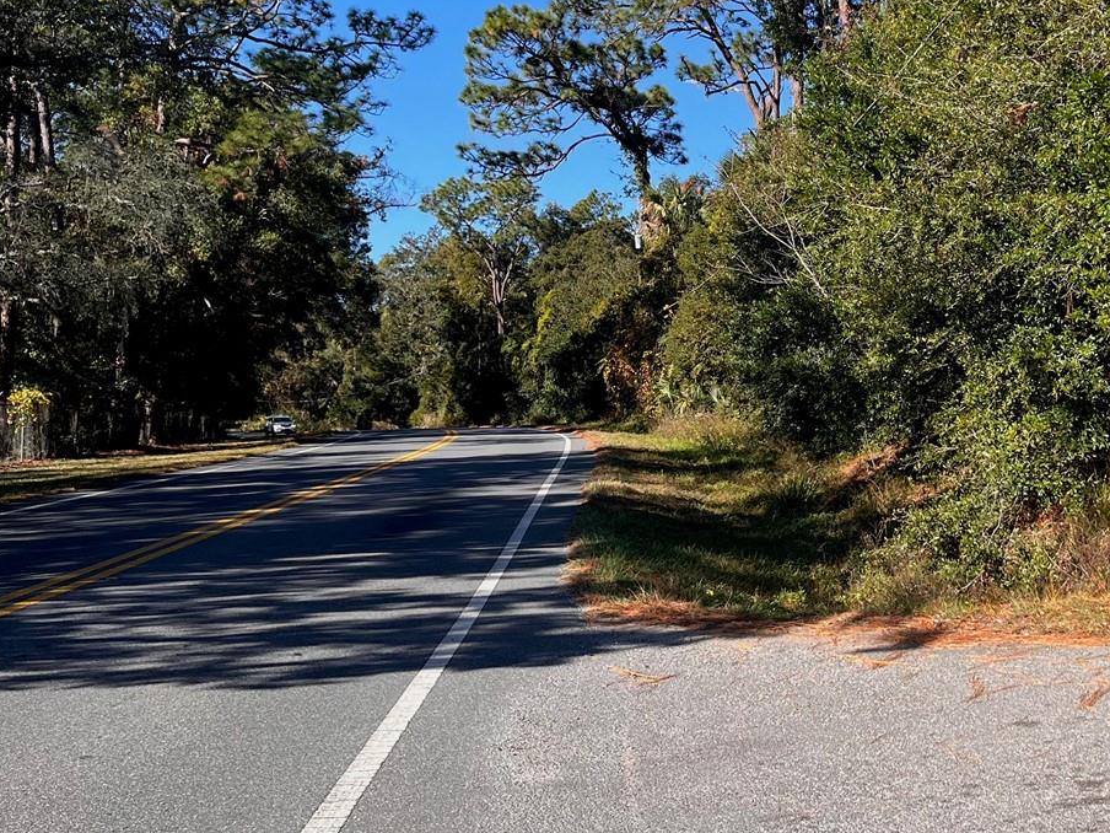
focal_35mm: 46
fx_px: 1475
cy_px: 302
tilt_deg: +3.2
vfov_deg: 31.4
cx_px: 974
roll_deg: -1.4
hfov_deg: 38.7
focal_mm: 5.1
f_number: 1.6
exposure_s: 1/1802
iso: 50
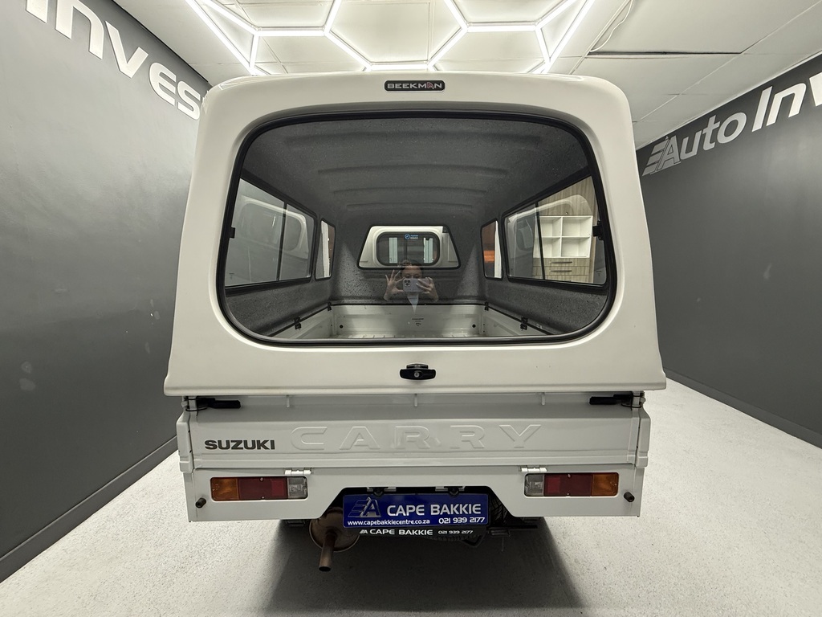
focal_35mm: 14
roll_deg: +1.2
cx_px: 411
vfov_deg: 85.7
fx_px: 332
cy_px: 308
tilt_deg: -6.8
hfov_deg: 102.1
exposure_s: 1/50
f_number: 2.2
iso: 200
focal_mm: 2.22
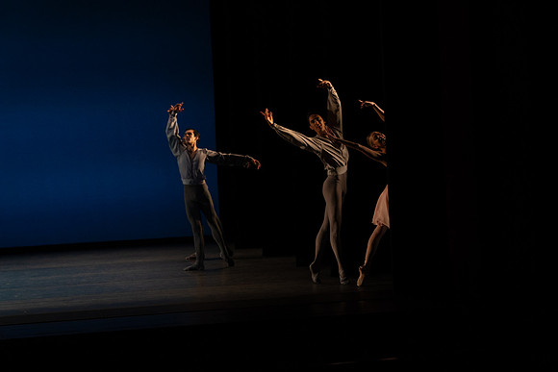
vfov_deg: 10.2
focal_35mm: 135
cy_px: 186
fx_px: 2093
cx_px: 279
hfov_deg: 15.2
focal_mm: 135
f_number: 8
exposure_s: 1/500
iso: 3200
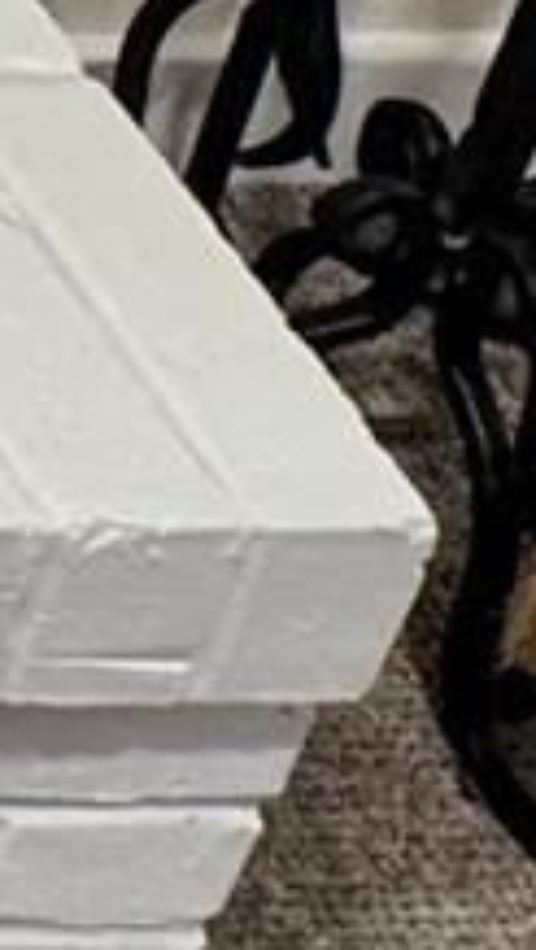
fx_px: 2823
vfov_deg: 15.0
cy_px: -1028
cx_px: -1822
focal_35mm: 112
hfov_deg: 7.0
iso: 160
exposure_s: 1/60
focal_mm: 2.22
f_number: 2.2
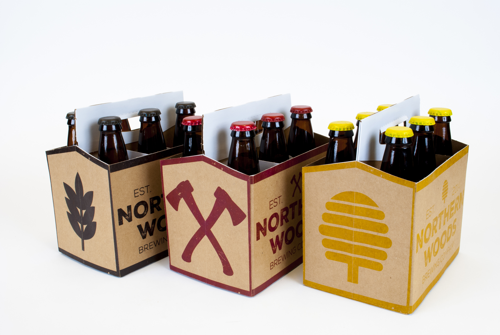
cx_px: 250
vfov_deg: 34.3
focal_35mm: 39
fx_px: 542
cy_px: 168
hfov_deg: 49.5
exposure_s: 1/6
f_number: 16
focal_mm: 26
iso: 200
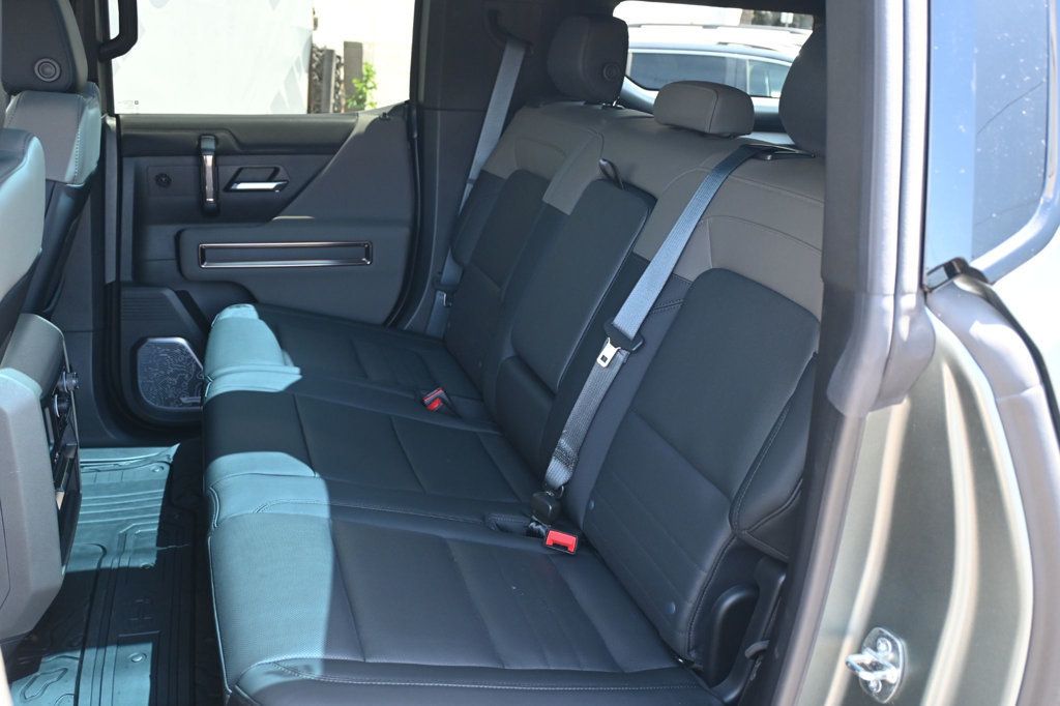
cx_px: 530
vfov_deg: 39.9
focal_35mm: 33
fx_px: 971
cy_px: 353
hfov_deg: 57.2
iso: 900
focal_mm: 22
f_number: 4
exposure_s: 1/125
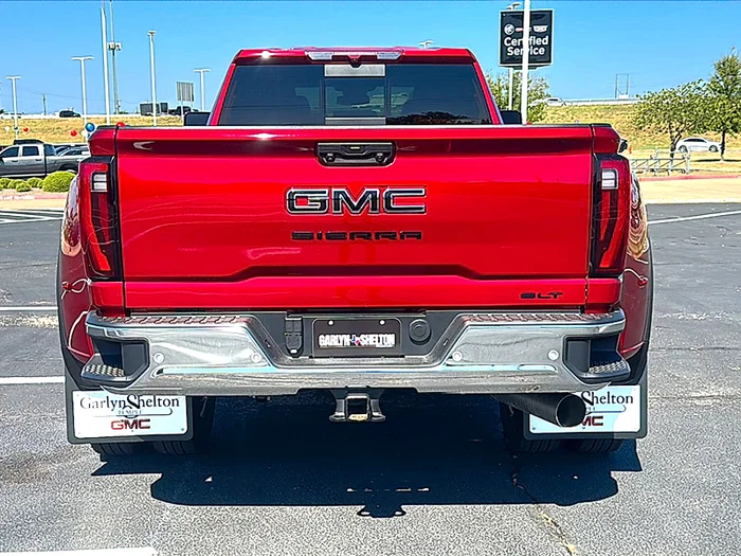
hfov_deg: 49.0
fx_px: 813
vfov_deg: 37.7
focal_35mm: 38
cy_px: 278
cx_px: 370
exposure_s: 1/2817
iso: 80
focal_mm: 6.86
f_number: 1.78
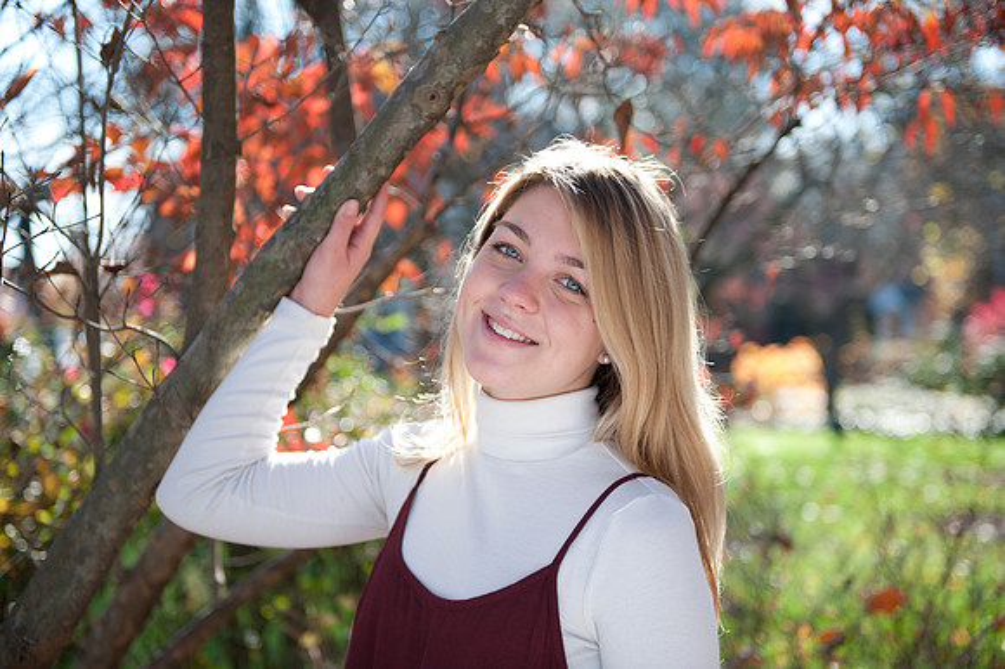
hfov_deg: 34.5
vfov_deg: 23.4
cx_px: 502
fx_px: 1618
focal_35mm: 58
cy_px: 334
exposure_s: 1/640
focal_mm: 58
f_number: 2.8
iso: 100
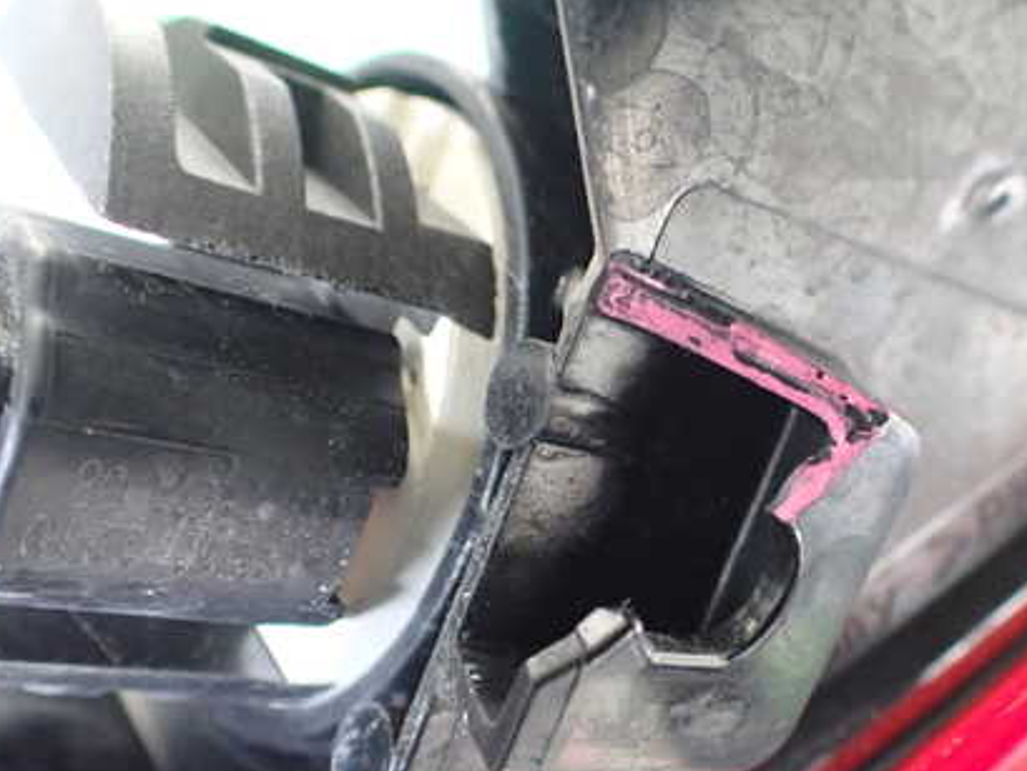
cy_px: 419
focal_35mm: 44
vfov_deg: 32.9
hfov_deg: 42.6
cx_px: 640
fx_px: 1306
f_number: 2.3
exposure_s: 1/60
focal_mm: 5.4
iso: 800
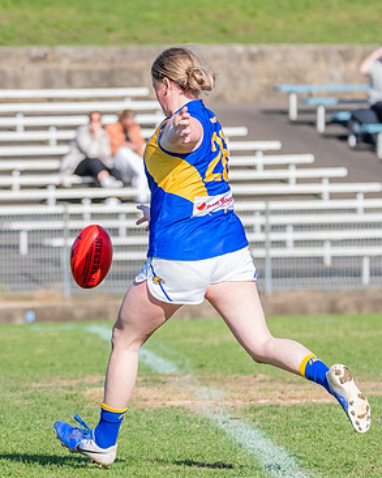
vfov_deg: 2.7
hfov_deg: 2.2
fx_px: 10157
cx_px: 105
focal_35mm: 719
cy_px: 203
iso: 800
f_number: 9
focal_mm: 280
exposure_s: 1/1600
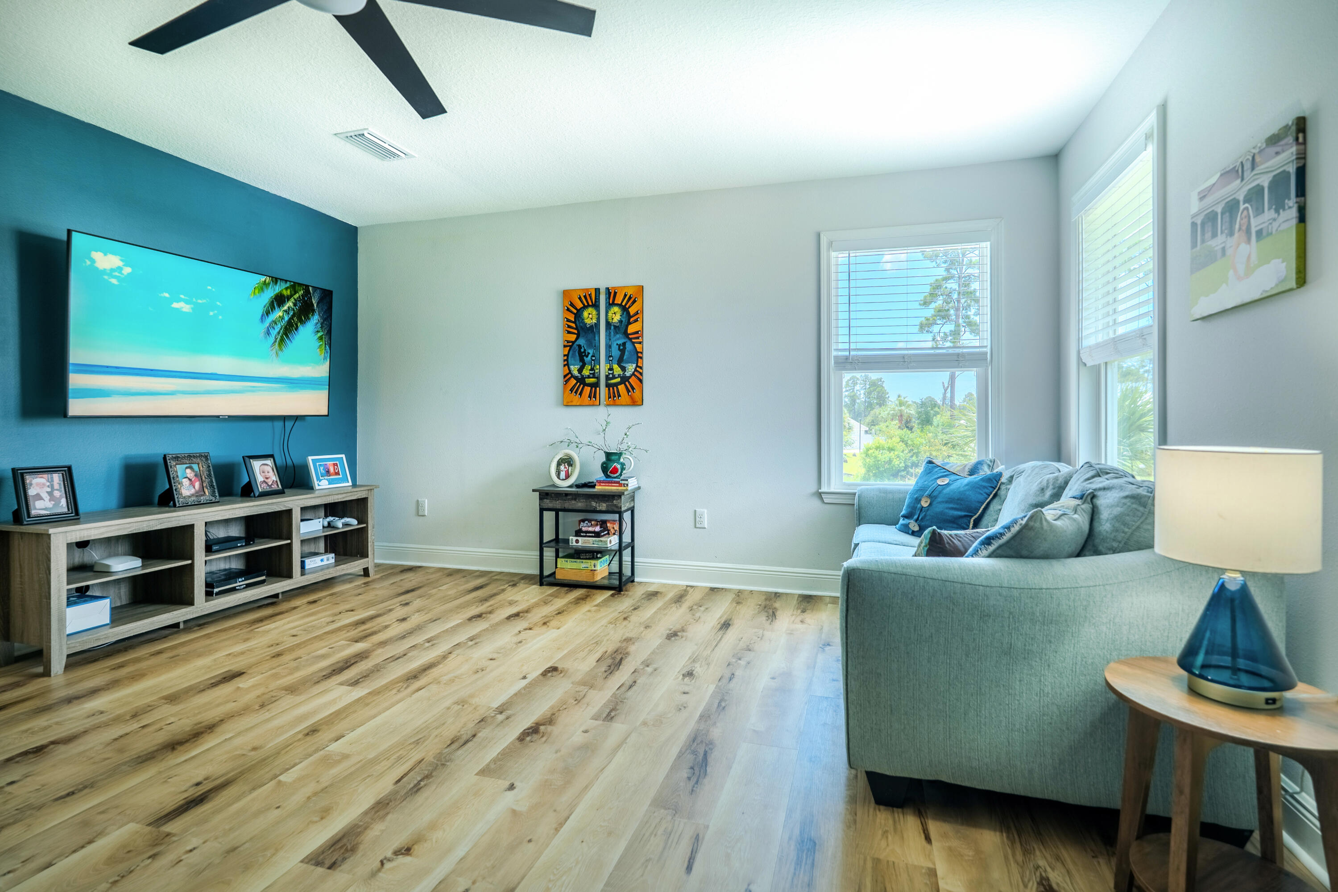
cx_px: 669
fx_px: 632
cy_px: 446
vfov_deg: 70.4
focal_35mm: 17
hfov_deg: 93.3
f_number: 6.3
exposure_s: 1/80
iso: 200
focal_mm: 17
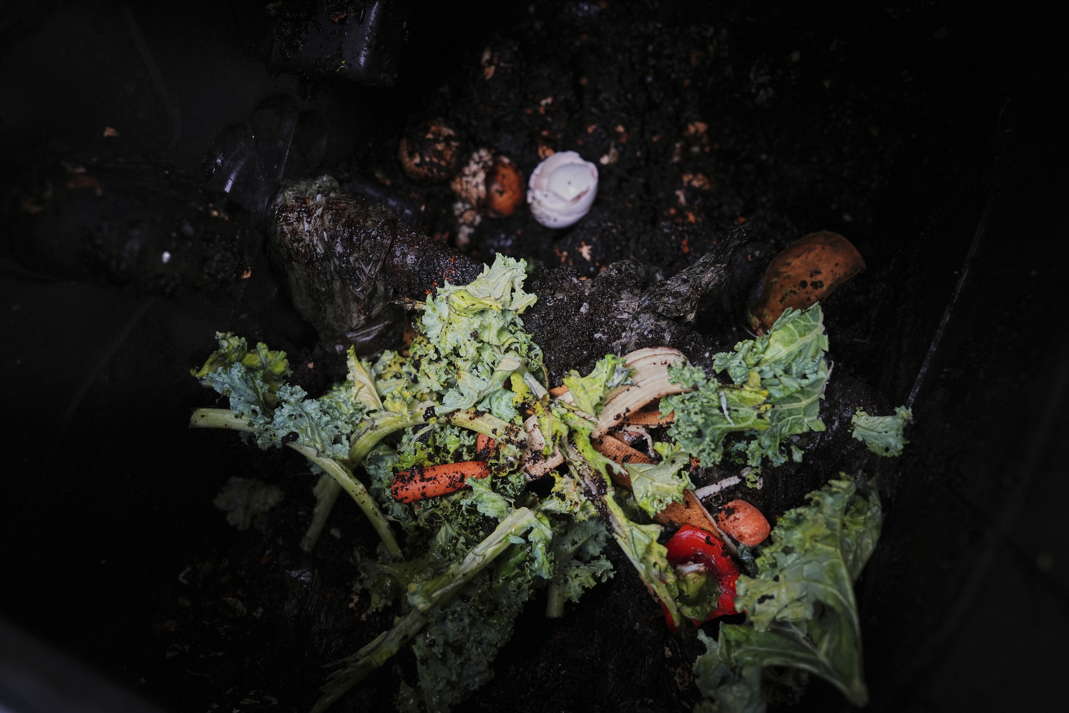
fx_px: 713
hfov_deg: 73.7
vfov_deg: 53.1
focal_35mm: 24
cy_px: 356
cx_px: 534
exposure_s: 1/60
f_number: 4
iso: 400
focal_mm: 24
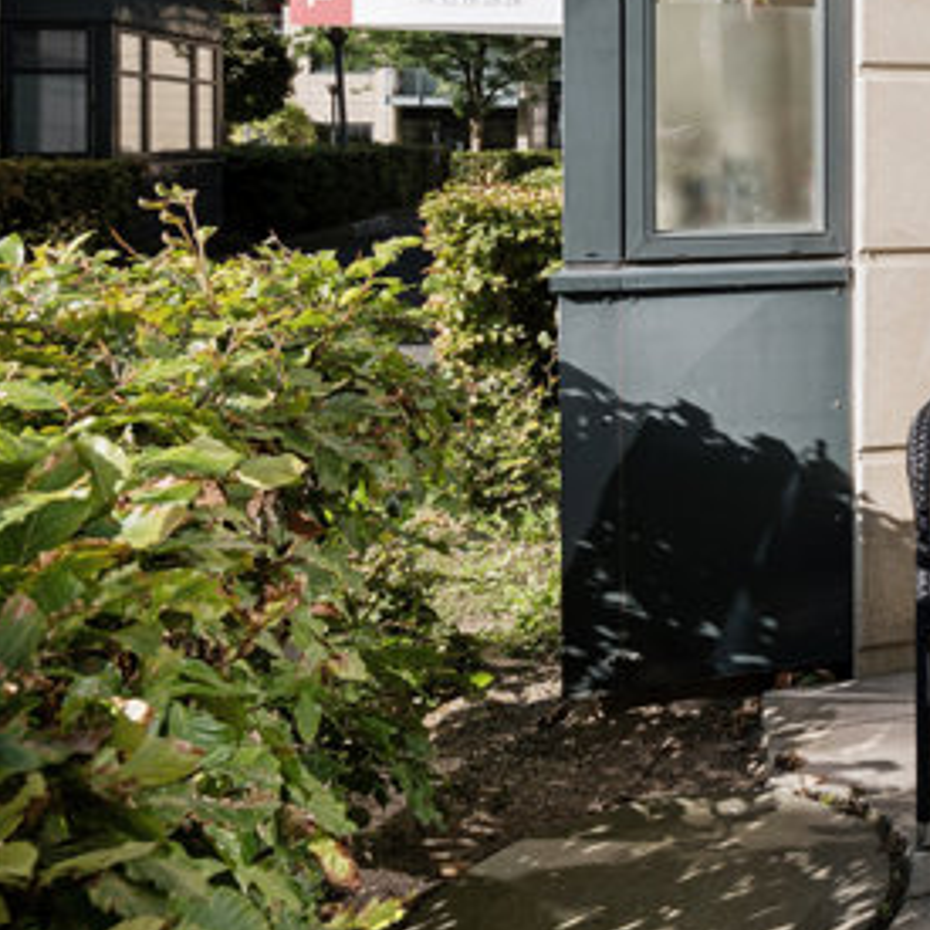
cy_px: 39
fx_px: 1277
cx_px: 1187
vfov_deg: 36.7
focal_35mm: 42
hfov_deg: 31.5
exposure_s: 1/125
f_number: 10
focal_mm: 17
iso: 160
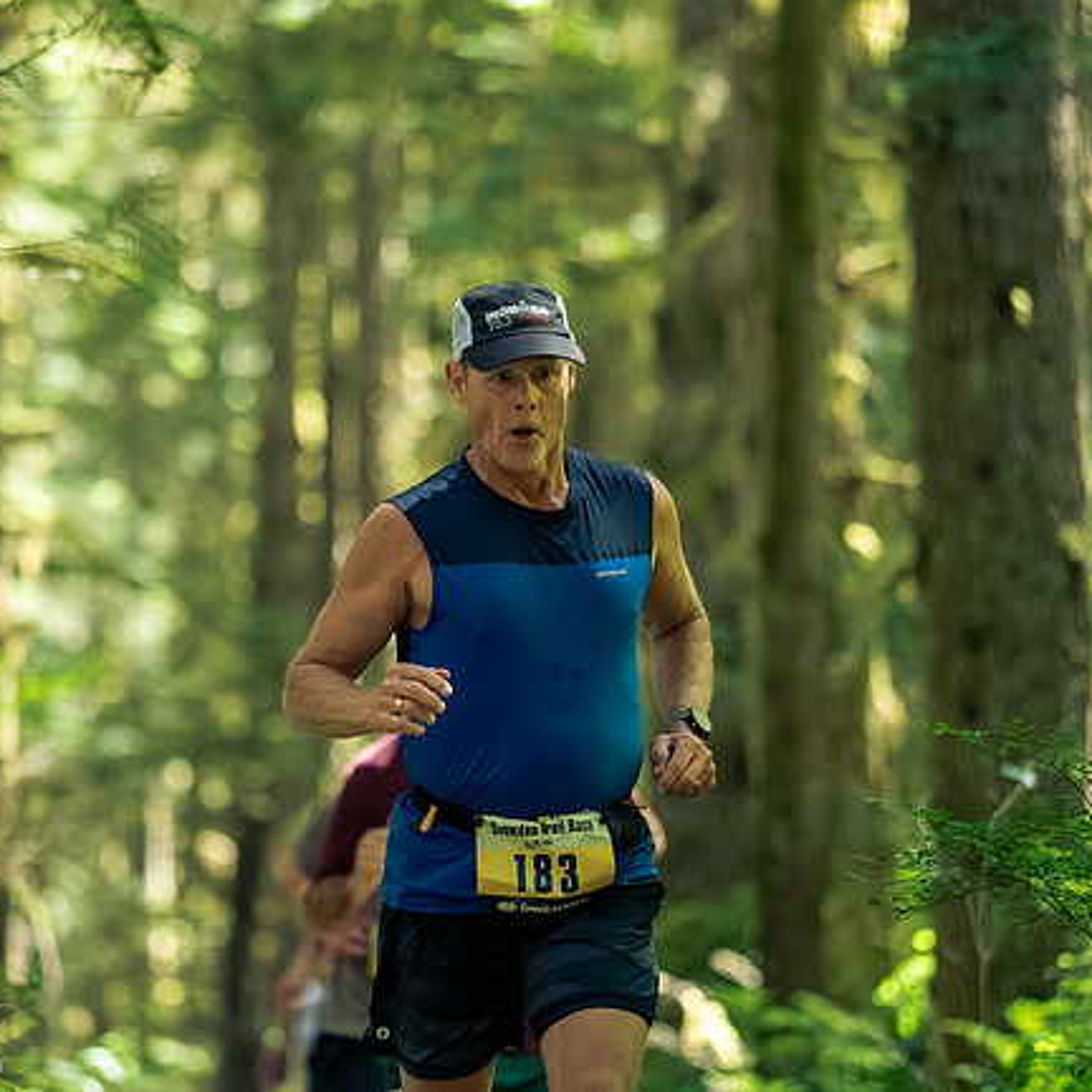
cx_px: 392
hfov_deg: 4.9
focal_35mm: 356
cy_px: 545
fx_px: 12706
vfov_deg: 4.9
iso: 5000
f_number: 2.8
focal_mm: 150
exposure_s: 1/800
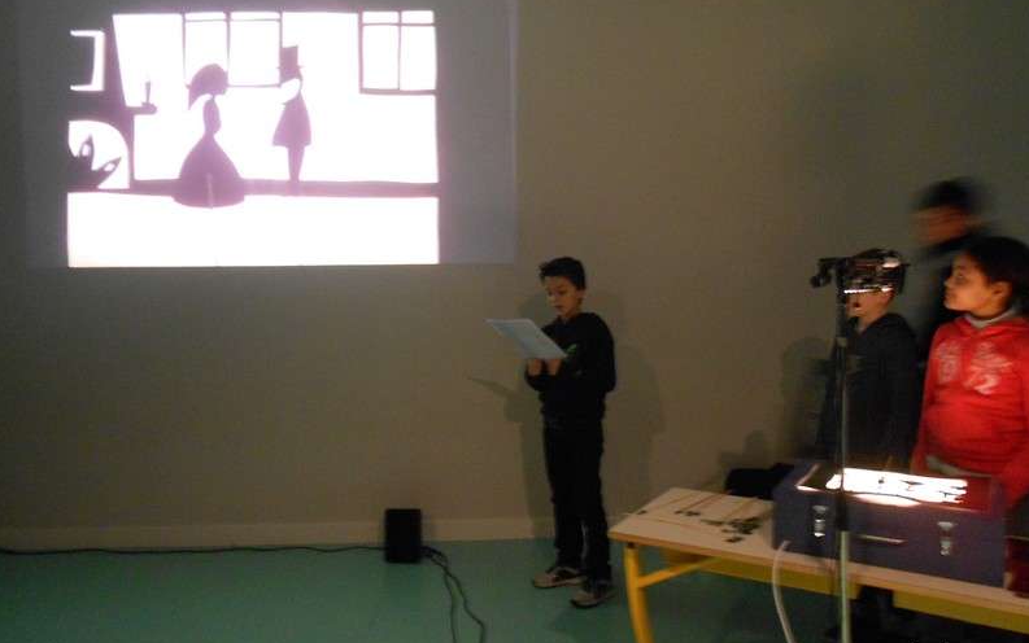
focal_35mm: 31
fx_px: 870
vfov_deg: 40.6
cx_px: 514
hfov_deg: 61.2
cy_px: 292
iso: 400
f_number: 3.4
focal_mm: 5.3
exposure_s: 1/6
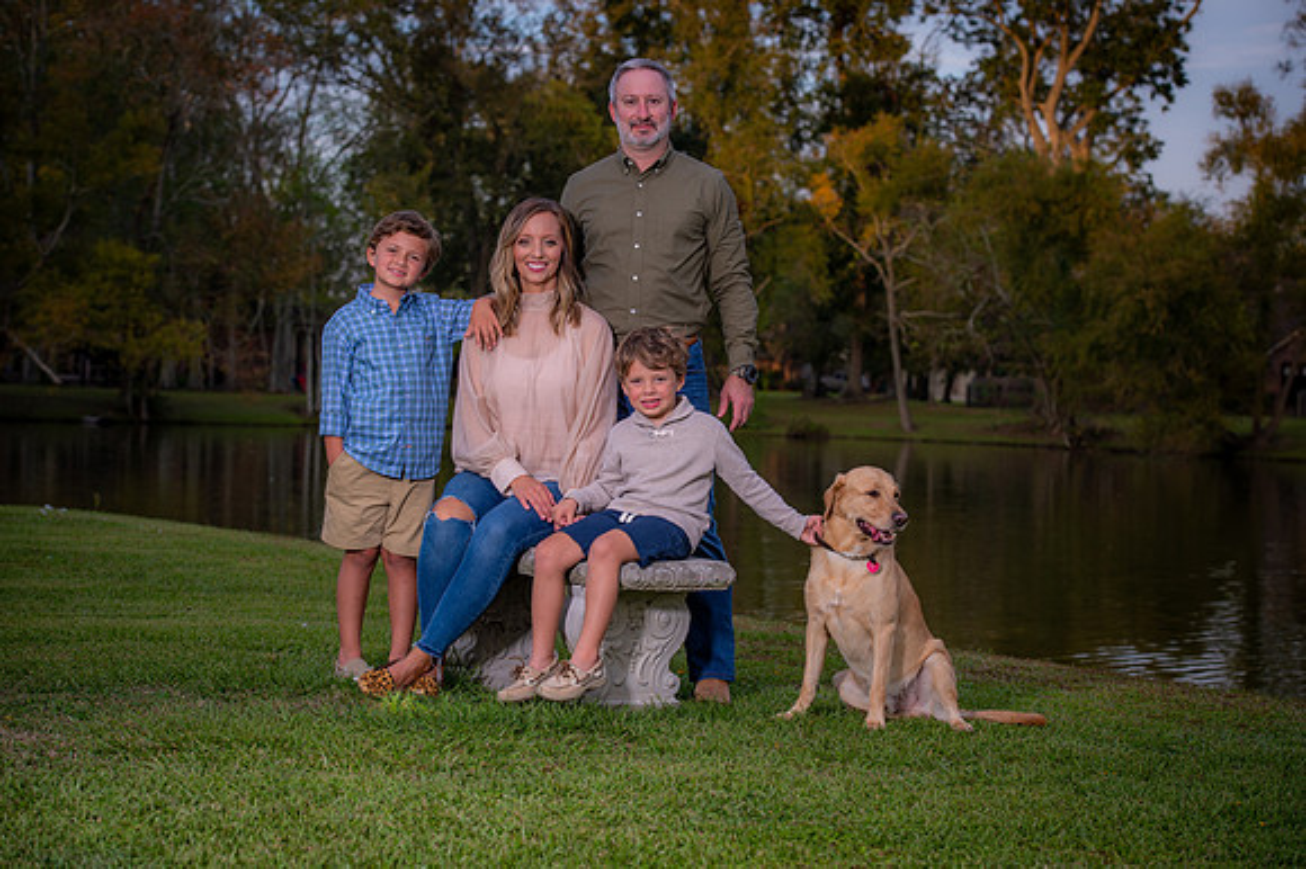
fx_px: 2828
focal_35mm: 78
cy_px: 434
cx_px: 653
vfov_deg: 17.5
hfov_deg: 26.0
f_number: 5.6
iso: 100
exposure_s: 1/125
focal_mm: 78
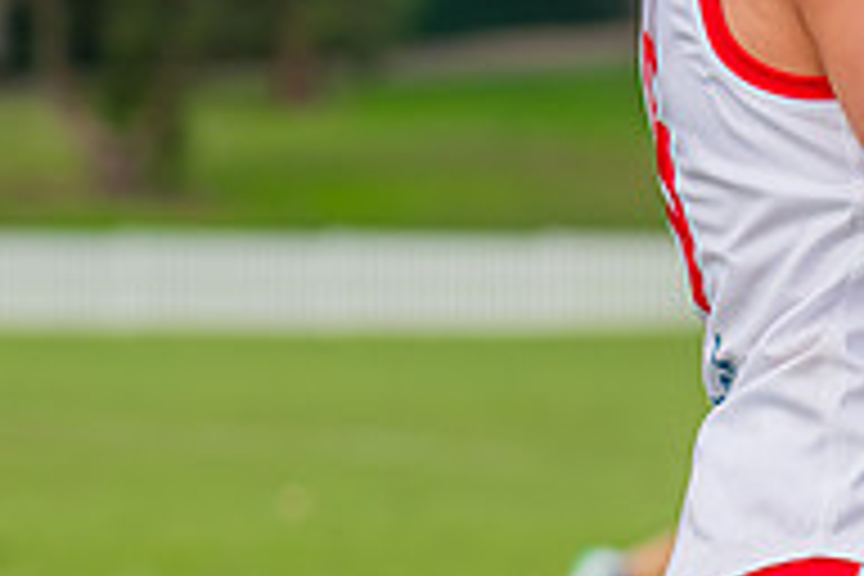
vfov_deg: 2.7
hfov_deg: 4.0
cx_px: 1035
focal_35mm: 515
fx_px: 12359
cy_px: 146
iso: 800
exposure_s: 1/1600
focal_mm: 170
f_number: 6.3
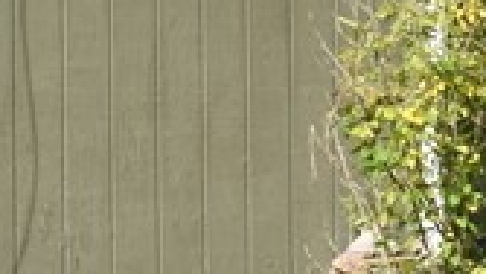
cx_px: 1350
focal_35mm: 367
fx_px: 4730
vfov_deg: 3.3
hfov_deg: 5.6
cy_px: 163
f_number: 8
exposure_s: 1/250
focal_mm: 36
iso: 200
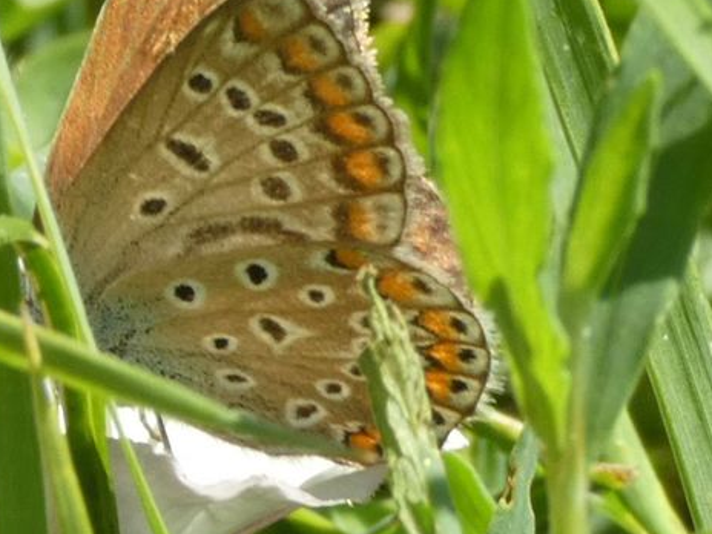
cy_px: 178
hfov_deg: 7.3
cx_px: 196
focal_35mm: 270
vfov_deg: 5.5
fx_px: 5554
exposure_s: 1/80
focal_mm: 26.3
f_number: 5.4
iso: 80
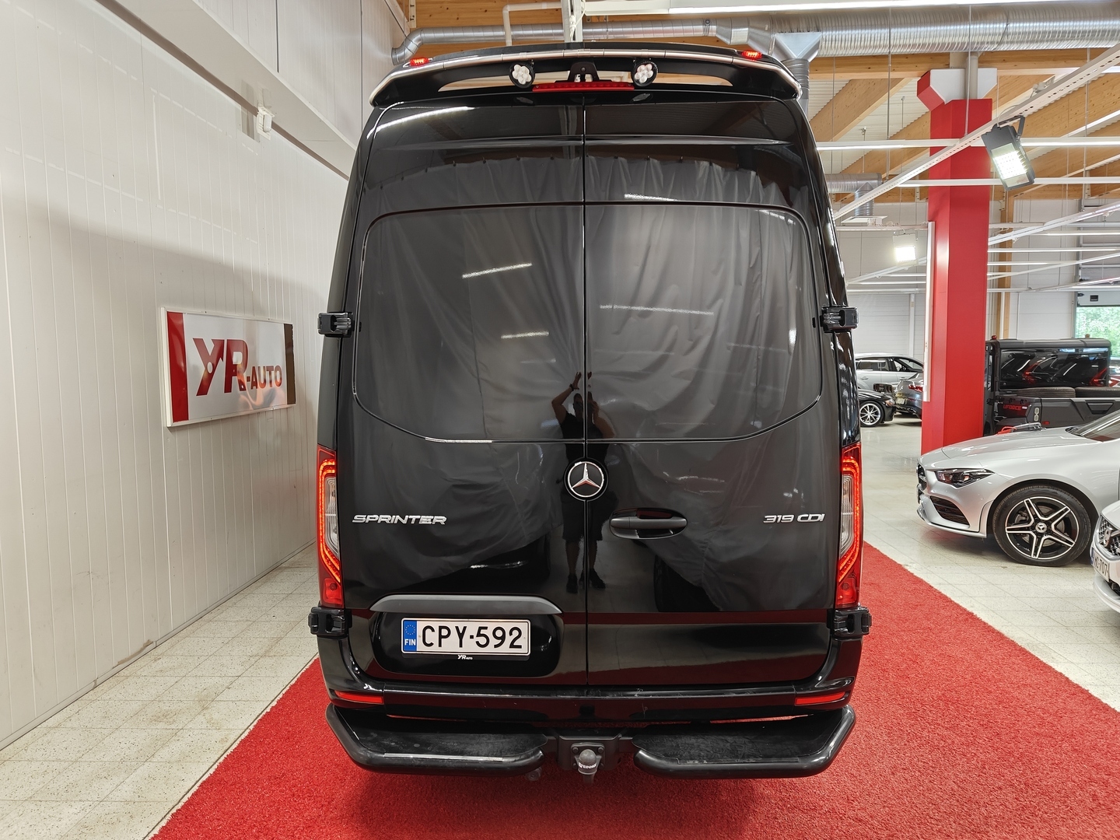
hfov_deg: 69.4
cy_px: 420
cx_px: 560
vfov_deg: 54.9
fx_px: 809
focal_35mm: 25
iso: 80
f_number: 1.8
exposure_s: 1/50
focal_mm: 5.59
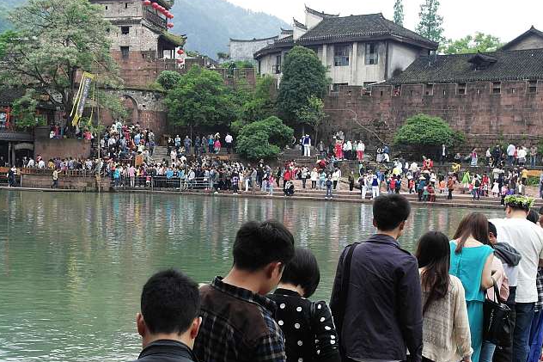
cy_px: 236
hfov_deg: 34.7
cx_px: 180
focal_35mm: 57
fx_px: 859
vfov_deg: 23.7
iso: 100
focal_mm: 20
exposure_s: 1/100
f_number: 6.3
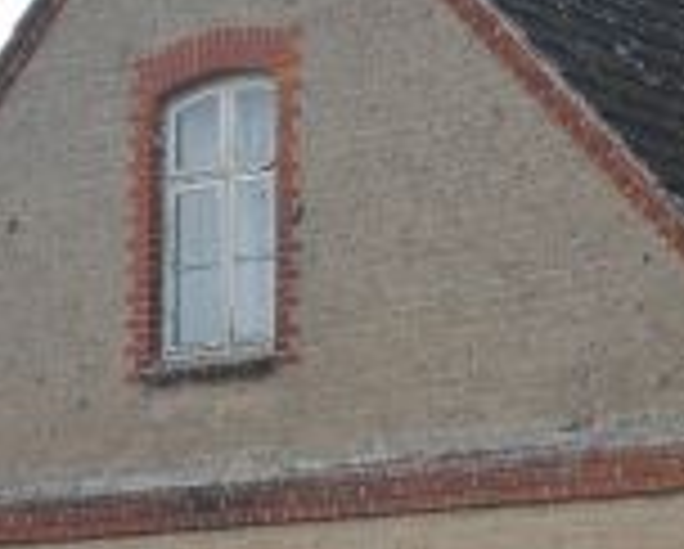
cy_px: 376
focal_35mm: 144
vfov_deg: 10.7
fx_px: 2919
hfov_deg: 13.2
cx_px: 698
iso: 320
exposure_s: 1/500
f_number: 5.6
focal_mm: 26
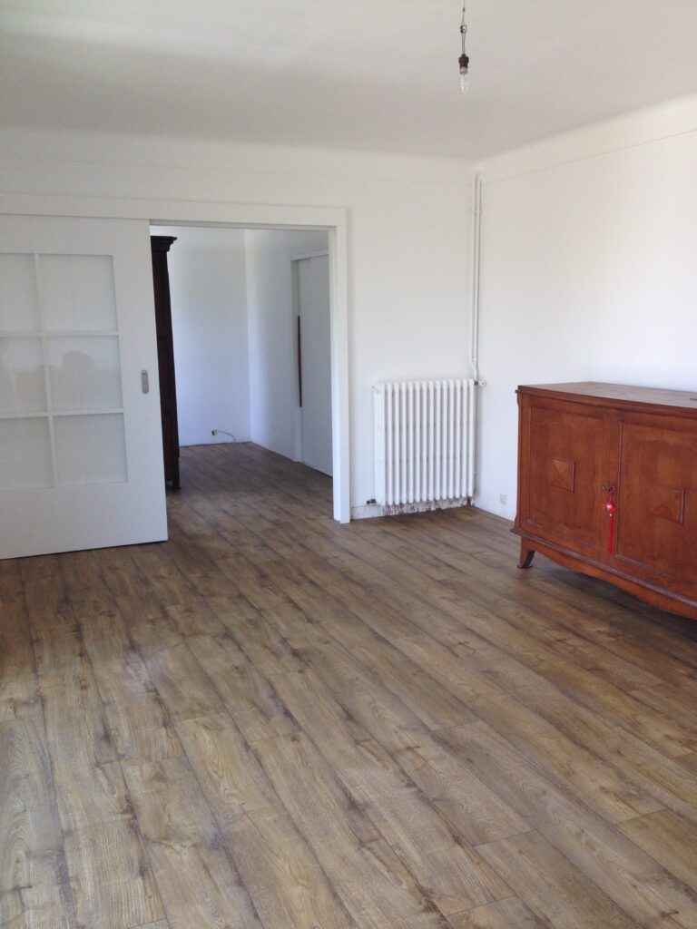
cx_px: 348
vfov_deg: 55.4
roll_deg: +1.0
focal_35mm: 33
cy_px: 464
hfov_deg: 42.9
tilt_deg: -9.5
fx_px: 886
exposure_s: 1/120
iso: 80
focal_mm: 4.12
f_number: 2.4
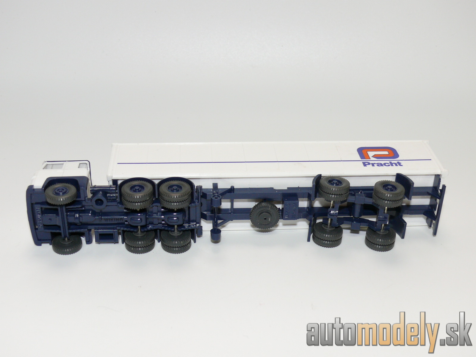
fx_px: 701
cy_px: 178
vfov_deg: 28.6
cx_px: 238
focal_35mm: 51
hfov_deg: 37.5
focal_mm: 9.2
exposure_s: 1/30
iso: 100
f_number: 4
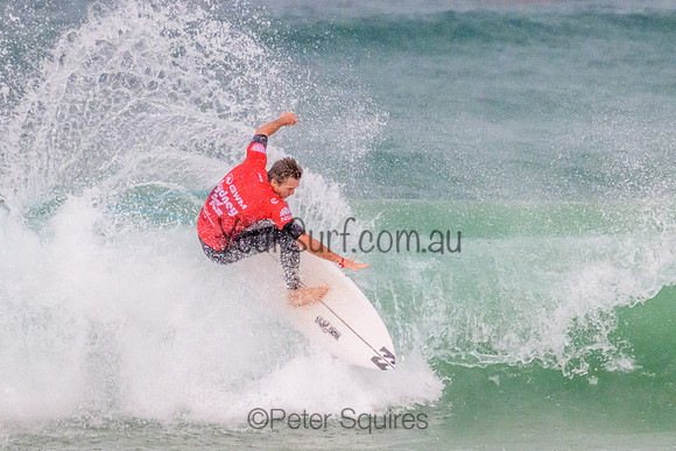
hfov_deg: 1.9
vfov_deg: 1.3
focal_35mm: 1069
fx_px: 20075
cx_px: 452
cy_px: 202
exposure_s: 1/2000
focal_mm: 800
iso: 11400
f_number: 11
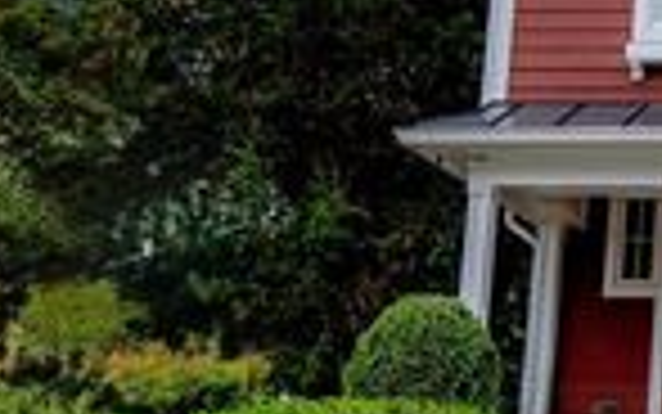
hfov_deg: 20.8
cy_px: 205
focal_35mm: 83
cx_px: 1022
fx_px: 1498
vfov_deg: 15.7
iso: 100
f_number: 5.6
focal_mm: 24
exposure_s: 1/125
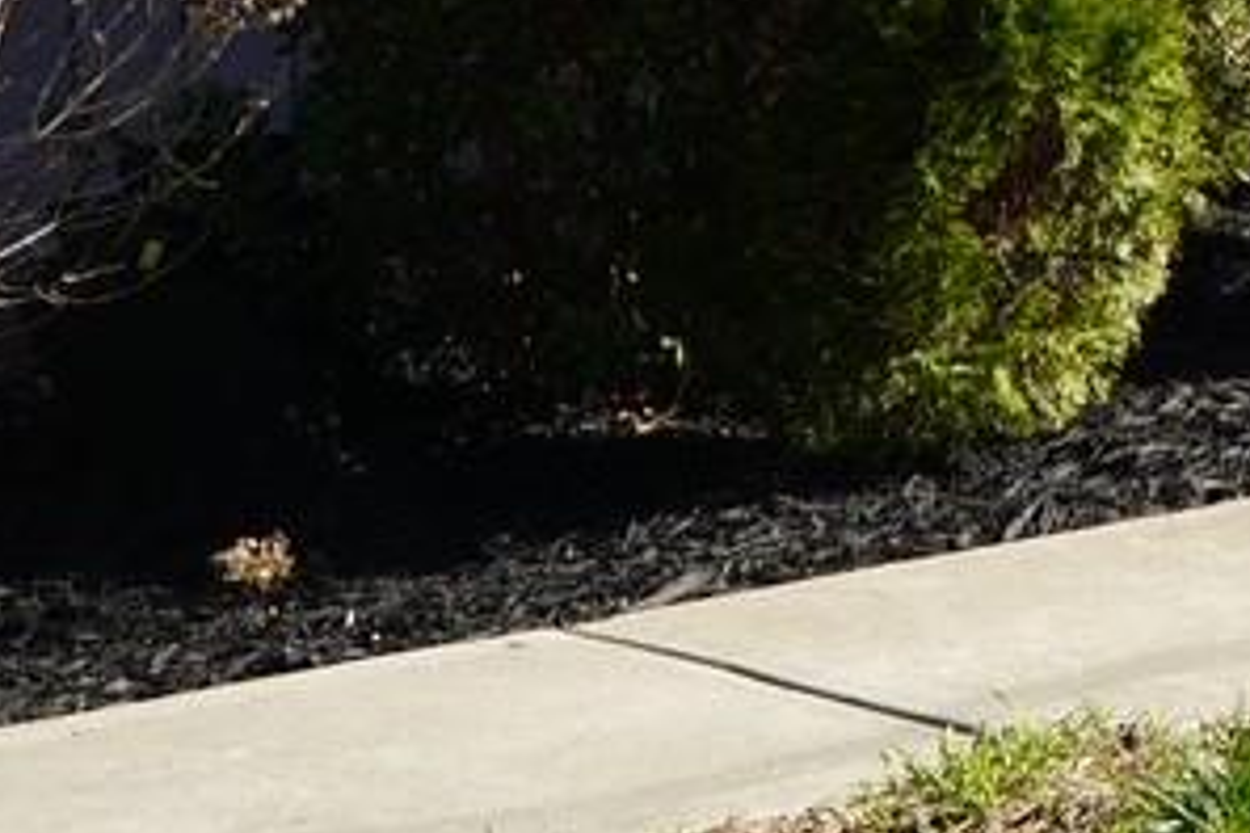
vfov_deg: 7.8
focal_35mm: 168
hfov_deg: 11.1
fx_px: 5833
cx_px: 2462
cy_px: -795
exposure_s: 1/250
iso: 100
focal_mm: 39
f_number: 5
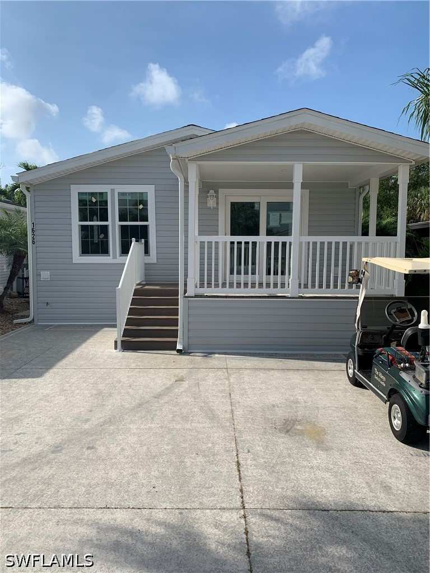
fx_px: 431
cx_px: 215
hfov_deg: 53.1
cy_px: 286
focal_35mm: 26
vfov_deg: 67.3
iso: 25
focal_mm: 4.25
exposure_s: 1/2755
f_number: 1.8
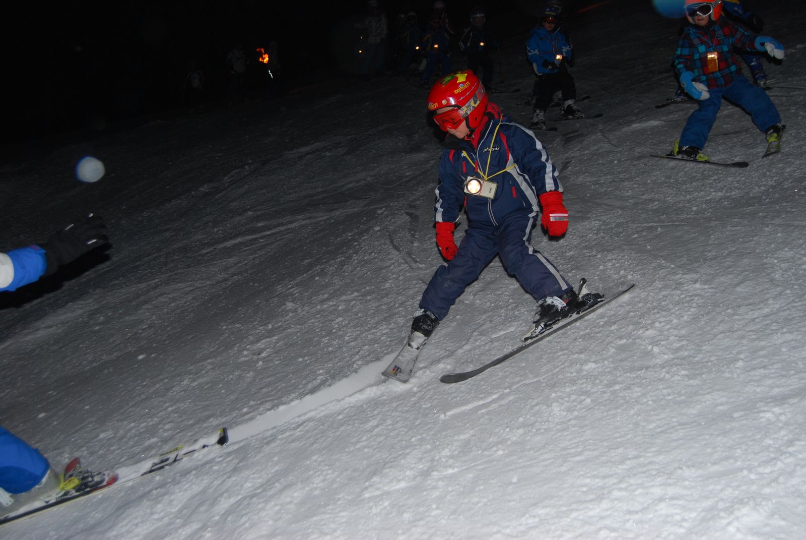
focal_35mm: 39
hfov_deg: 49.5
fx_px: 874
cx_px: 403
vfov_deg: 34.3
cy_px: 270
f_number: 4.2
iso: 200
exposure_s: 1/60
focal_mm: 26
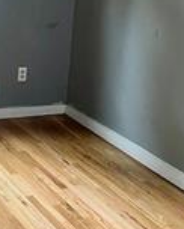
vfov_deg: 22.5
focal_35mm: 80
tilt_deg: -6.1
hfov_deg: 17.9
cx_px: -59
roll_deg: -2.3
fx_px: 543
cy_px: -20
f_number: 1.5
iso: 160
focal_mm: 5.7
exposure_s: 1/60
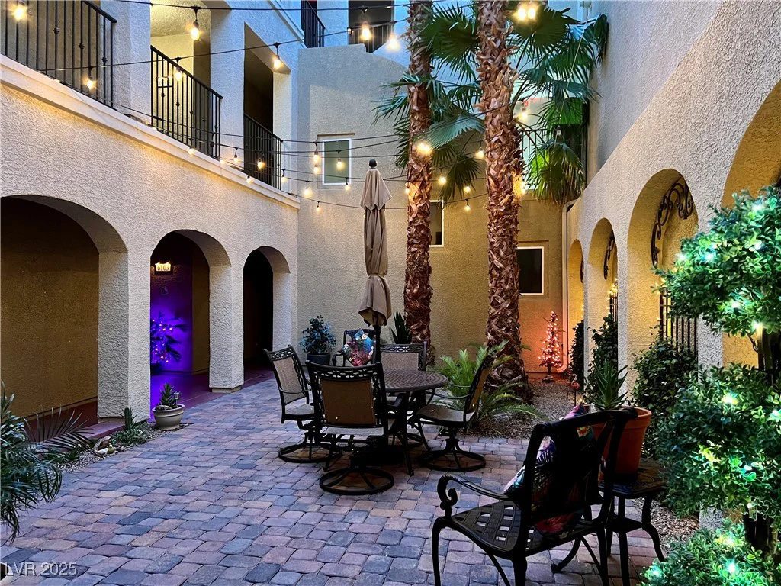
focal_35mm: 26
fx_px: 587
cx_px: 390
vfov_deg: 53.1
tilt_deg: -0.6
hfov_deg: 67.3
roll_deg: -0.3
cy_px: 293
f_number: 1.5
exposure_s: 1/30
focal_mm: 5.7
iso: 640
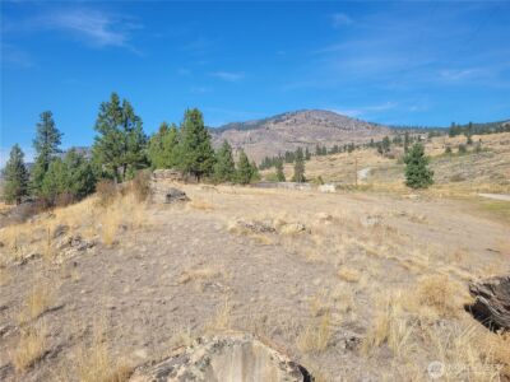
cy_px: 191
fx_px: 383
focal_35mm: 26
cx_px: 255
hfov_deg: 67.3
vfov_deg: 53.1
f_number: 1.8
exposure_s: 1/2443
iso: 40
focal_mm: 5.4
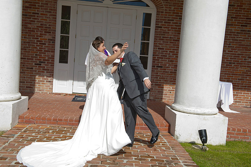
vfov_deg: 31.9
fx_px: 293
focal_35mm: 42
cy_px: 84
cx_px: 126
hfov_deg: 46.4
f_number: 10
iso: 100
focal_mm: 42
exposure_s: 1/200
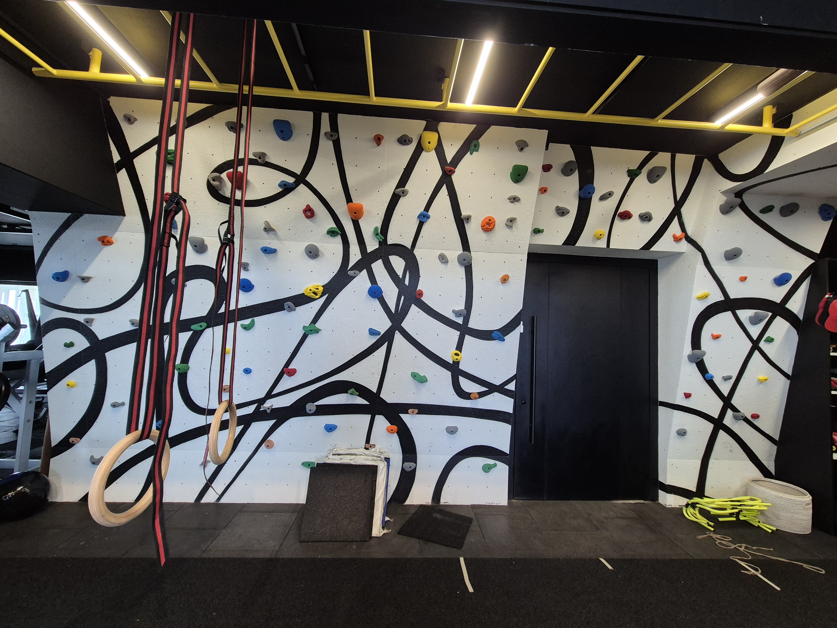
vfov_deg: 89.9
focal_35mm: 13
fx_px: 314
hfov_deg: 106.2
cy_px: 314
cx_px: 418
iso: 250
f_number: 2.2
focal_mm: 2.2
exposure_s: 1/50
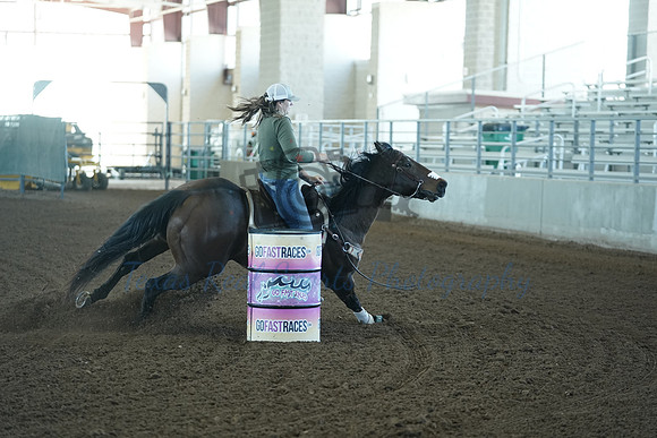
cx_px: 328
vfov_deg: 11.5
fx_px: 2172
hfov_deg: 17.2
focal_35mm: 119
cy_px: 219
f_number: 2.8
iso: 3200
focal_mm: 119
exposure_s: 1/1000
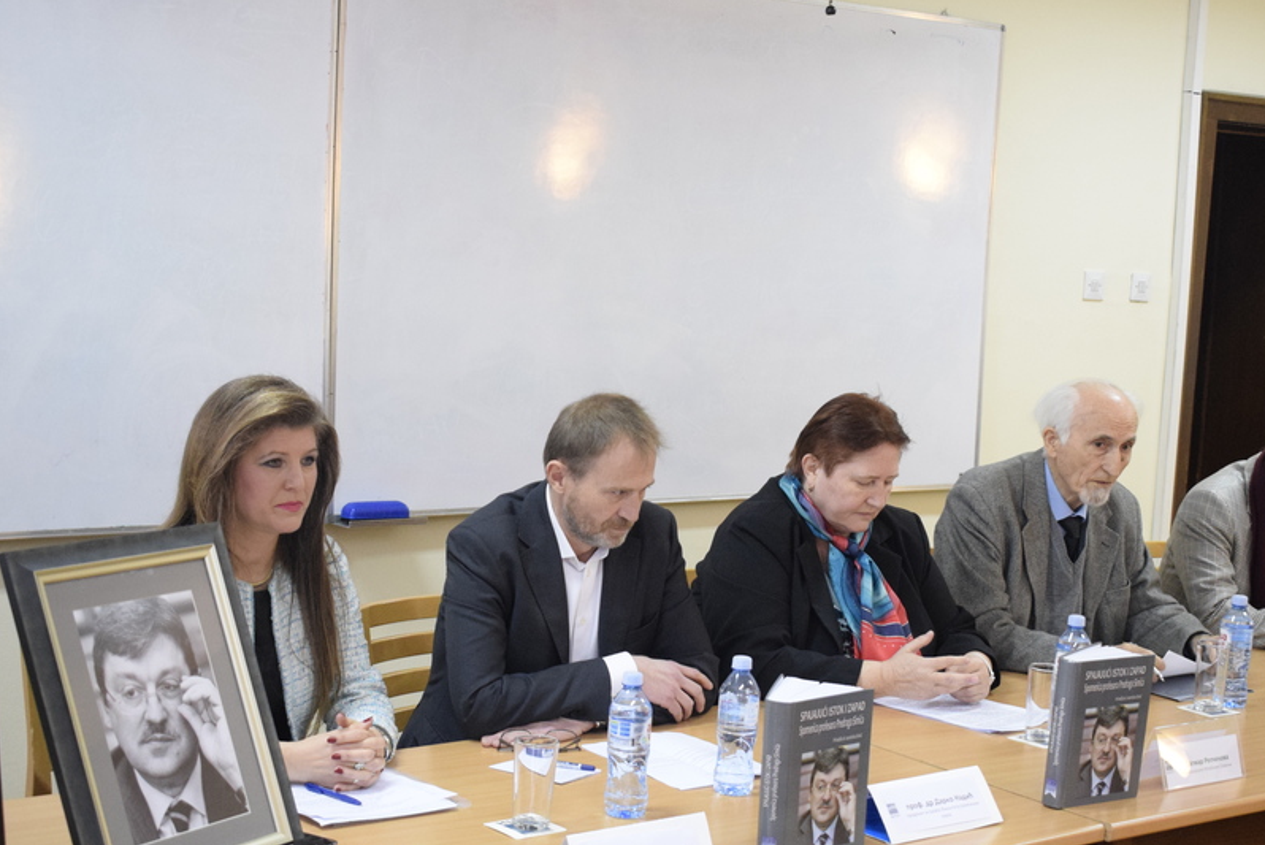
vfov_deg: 22.8
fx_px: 2097
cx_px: 731
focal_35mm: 60
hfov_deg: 33.5
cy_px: 497
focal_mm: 31
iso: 2500
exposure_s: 1/60
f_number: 4.2
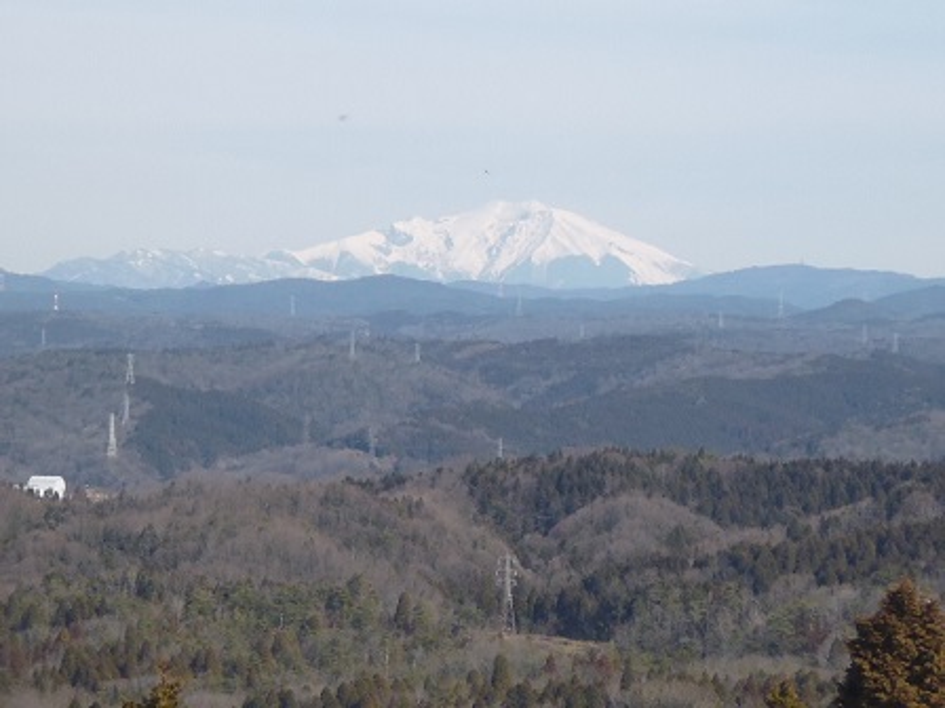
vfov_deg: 6.6
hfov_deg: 8.8
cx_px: 472
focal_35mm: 225
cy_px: 354
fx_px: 6142
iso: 100
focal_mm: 21.5
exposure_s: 1/250
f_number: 6.9
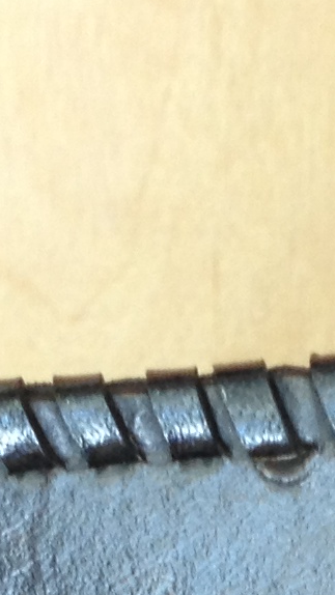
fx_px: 3426
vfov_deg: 9.3
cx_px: 264
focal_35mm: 217
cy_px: 1193
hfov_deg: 5.6
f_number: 2.4
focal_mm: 4.28
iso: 64
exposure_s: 1/20
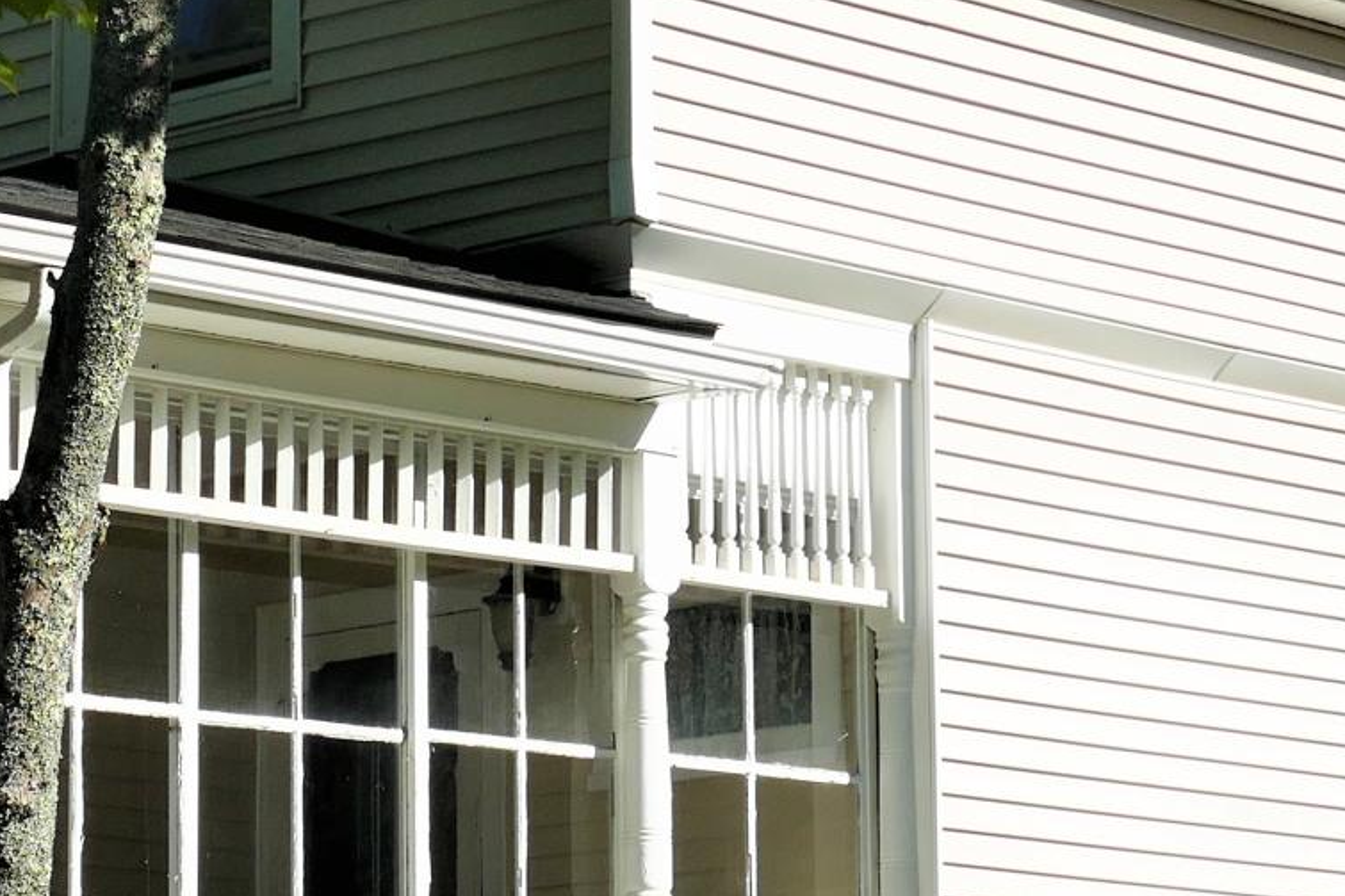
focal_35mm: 151
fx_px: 5640
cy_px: 631
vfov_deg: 9.1
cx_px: 727
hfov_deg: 13.6
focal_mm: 13.97
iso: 125
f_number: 4.5
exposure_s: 1/1600
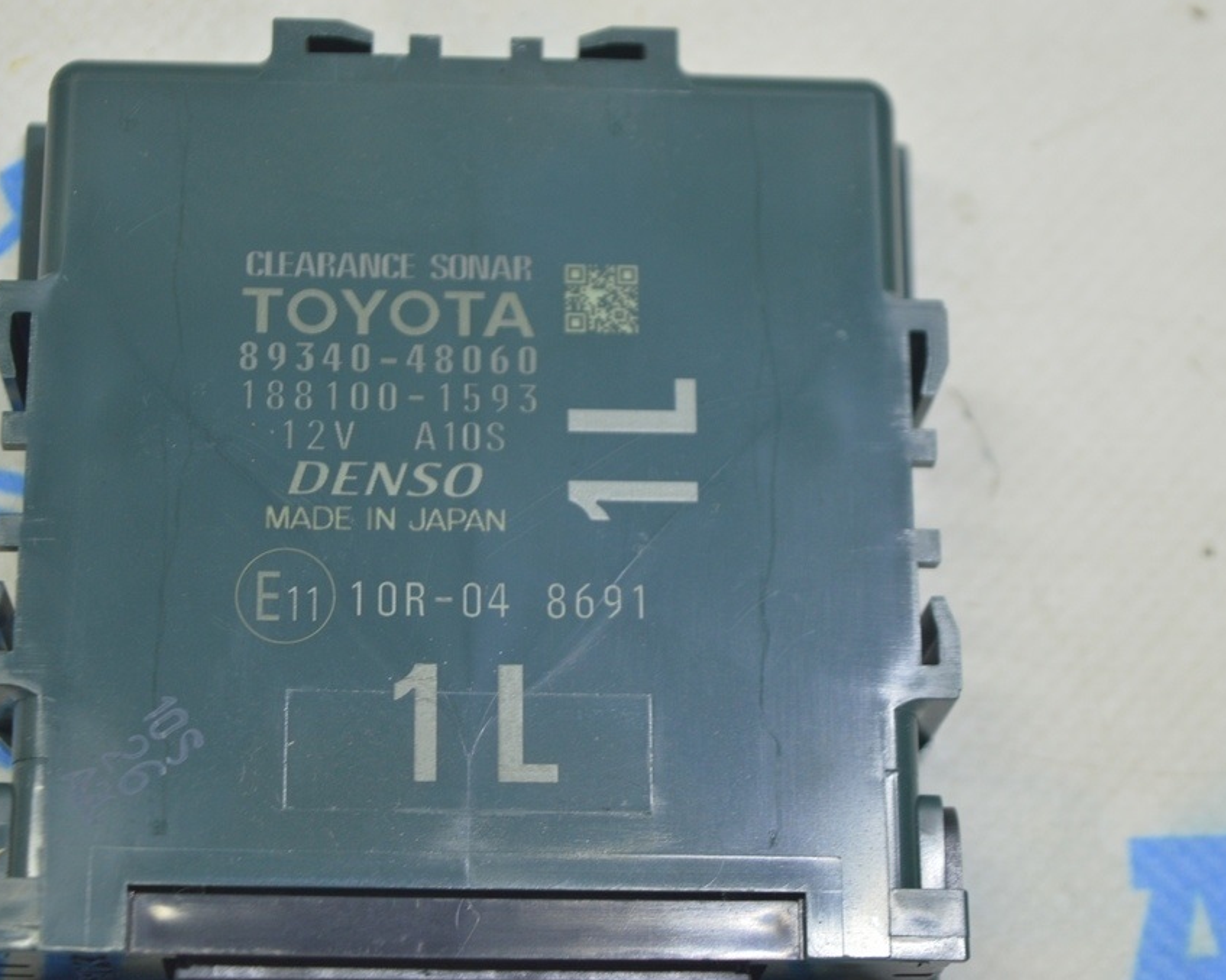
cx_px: 536
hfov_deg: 20.5
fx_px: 3394
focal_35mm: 94
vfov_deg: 16.4
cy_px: 491
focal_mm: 55
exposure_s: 1/20
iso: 400
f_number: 5.6
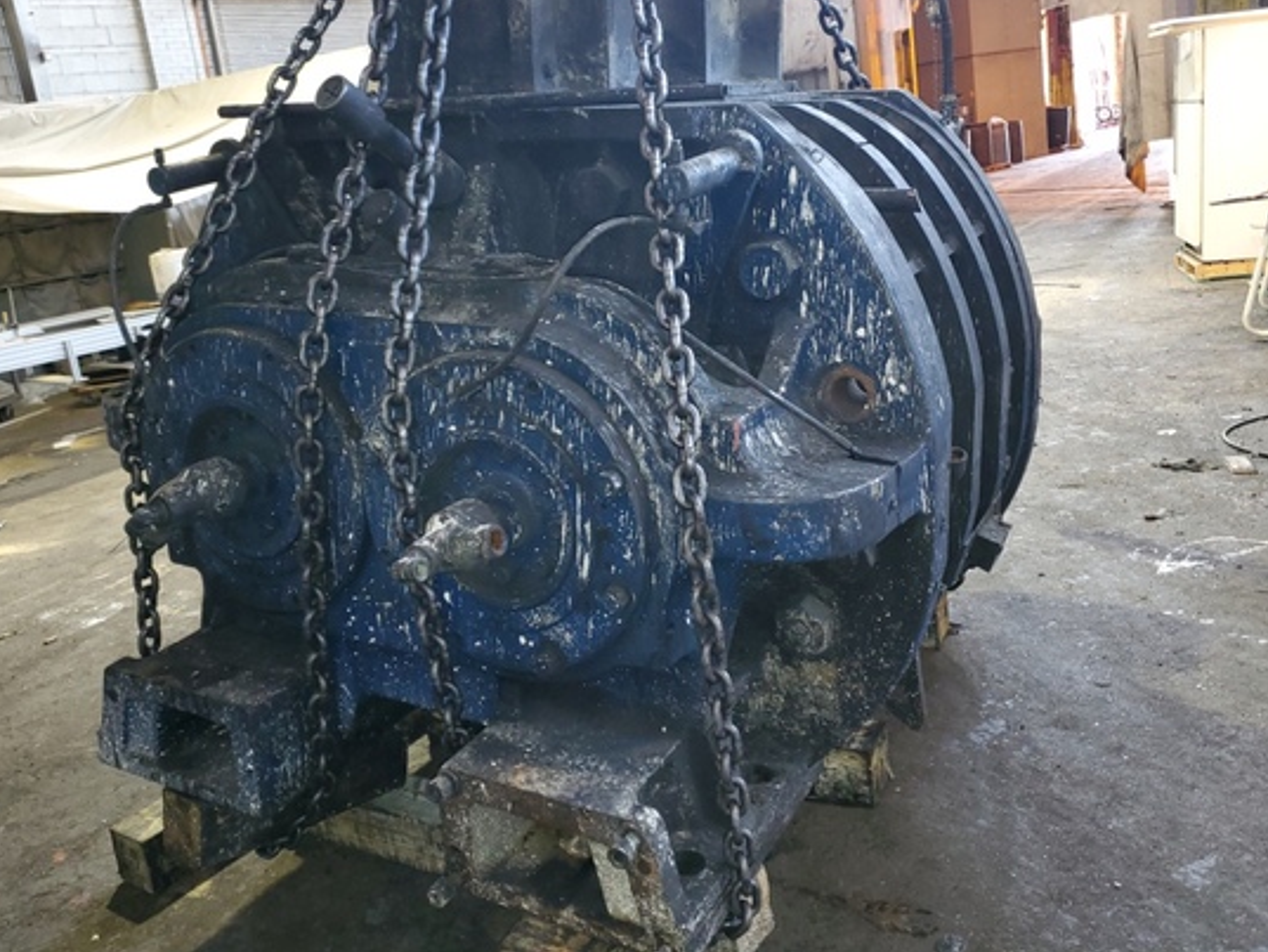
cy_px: 387
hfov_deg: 58.3
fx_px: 1136
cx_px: 635
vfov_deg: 45.2
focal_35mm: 31
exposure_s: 1/13
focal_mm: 4.3
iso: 160
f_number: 1.5
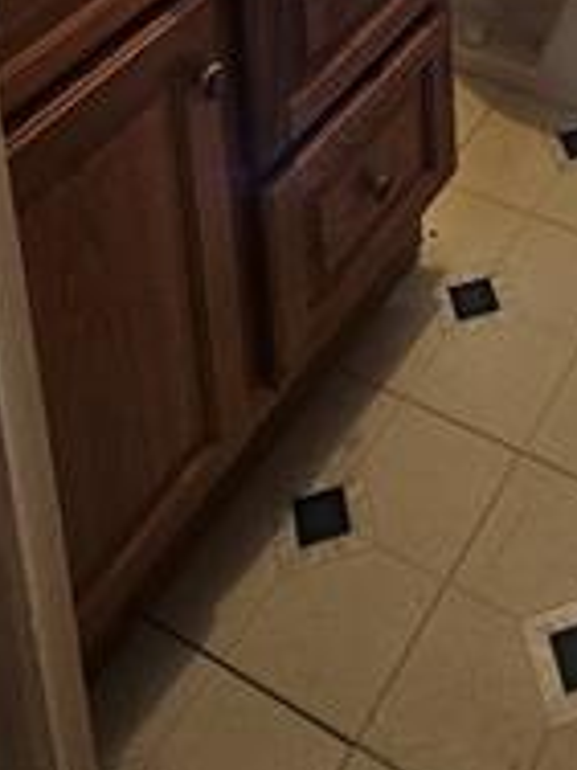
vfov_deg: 23.9
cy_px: -512
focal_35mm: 53
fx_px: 1178
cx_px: 600
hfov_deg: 25.9
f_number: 2.2
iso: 125
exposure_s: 1/60
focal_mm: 2.2
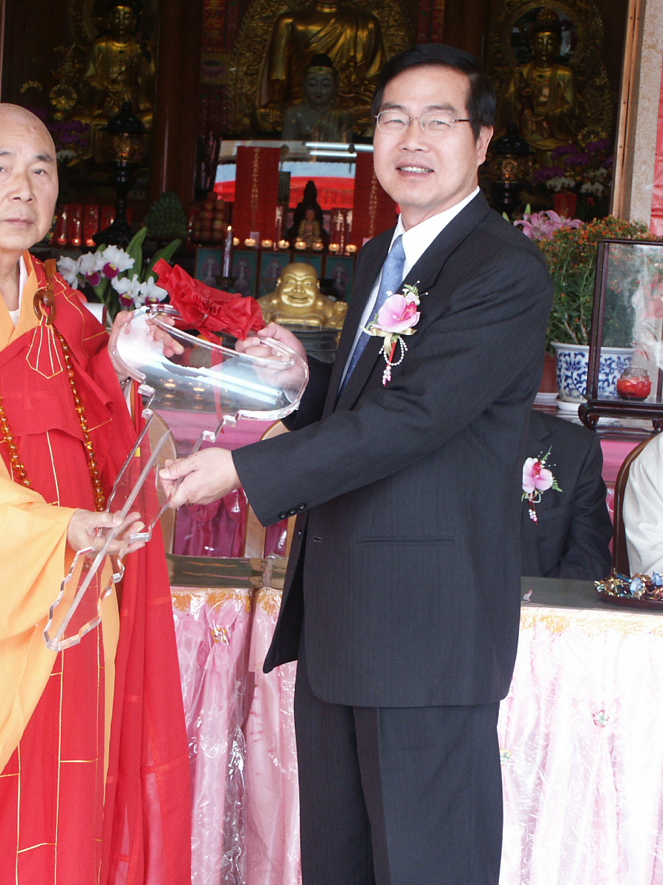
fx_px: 2197
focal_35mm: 86
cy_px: 443
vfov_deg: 22.8
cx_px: 272
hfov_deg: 17.2
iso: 100
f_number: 4
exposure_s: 1/60
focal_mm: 15.91
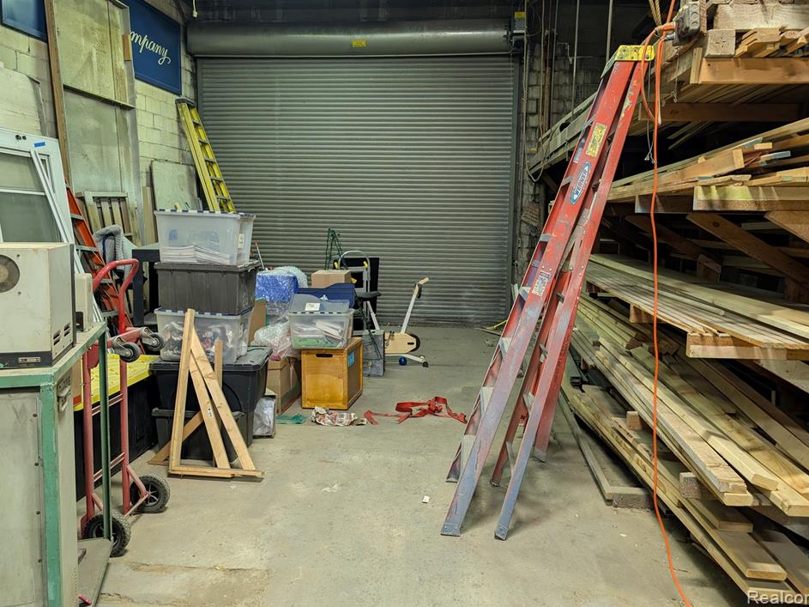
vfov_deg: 53.0
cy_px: 282
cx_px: 396
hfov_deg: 67.3
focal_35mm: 26
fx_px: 608
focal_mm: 6.9
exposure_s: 1/60
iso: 264
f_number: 1.68
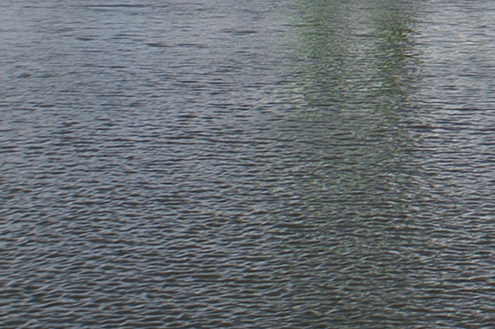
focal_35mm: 175
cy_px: -194
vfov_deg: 7.7
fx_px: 2404
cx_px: 991
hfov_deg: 10.7
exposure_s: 1/250
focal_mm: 28
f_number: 7.1
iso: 100
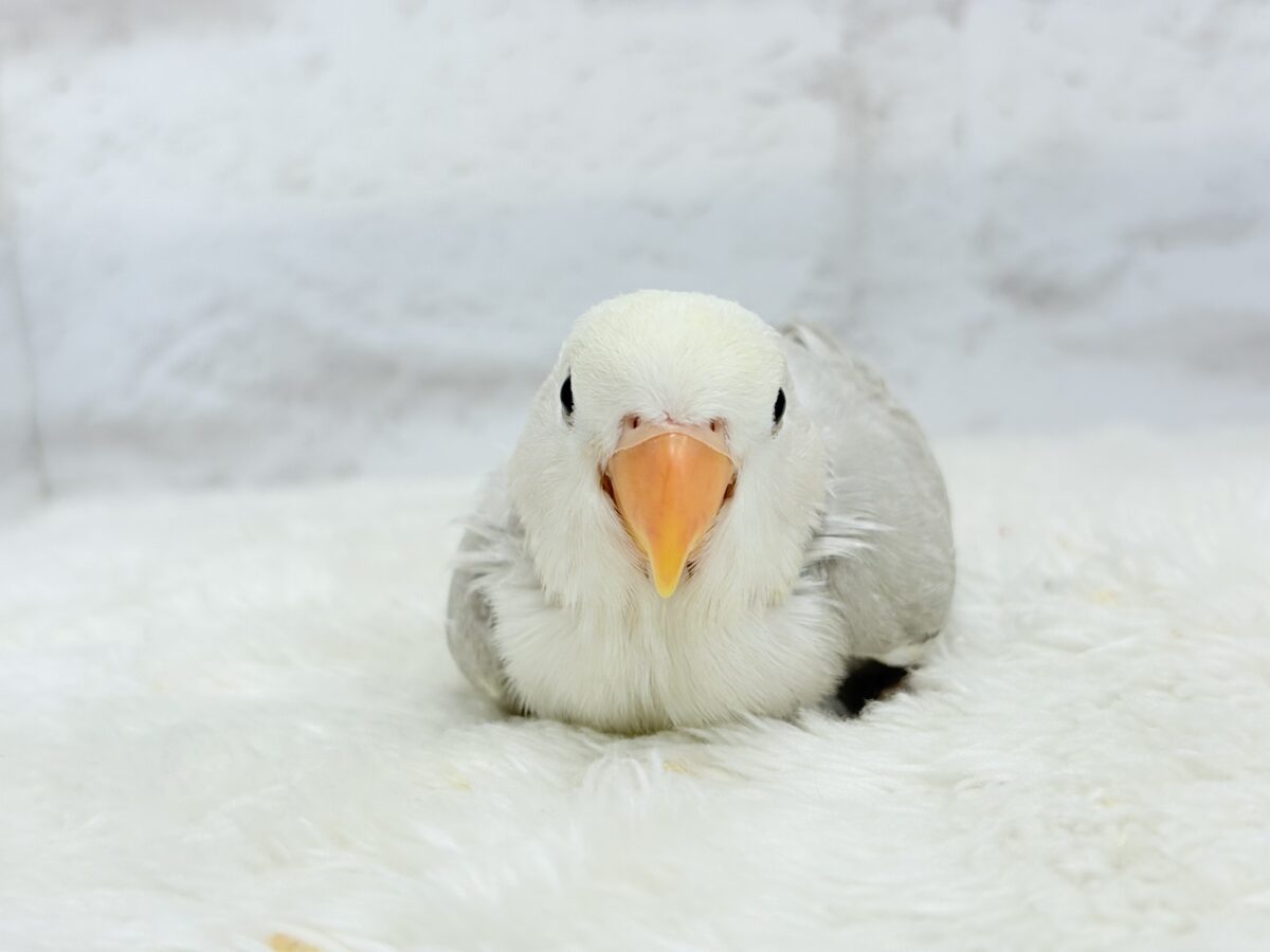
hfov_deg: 36.8
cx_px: 635
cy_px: 476
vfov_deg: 28.0
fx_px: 1908
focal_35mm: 52
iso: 50
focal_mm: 5.96
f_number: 1.6
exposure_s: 1/100
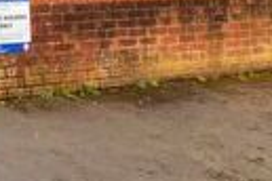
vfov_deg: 12.4
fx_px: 695
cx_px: -101
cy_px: -222
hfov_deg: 19.9
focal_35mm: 92
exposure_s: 1/160
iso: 400
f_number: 8
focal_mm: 11.5
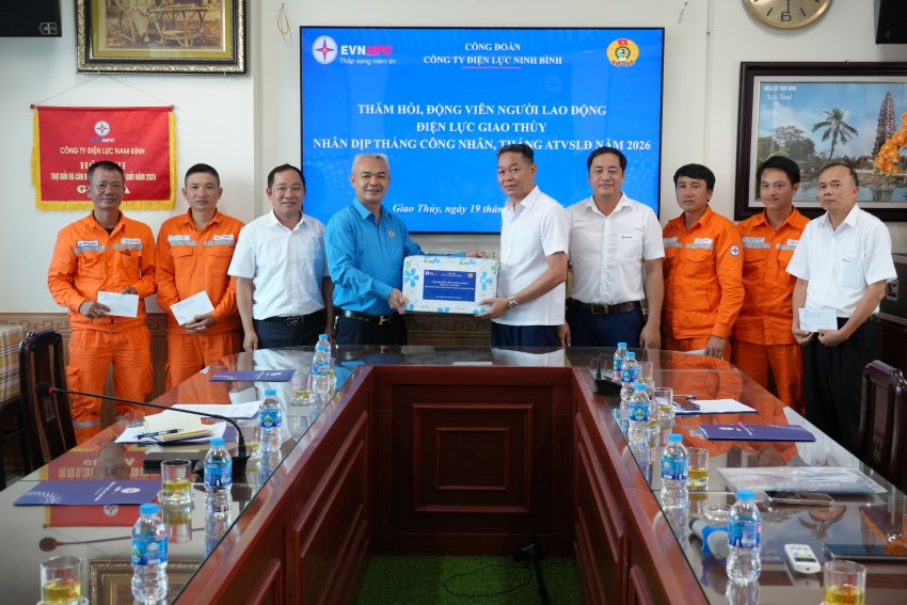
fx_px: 1209
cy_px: 302
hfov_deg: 41.1
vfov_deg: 28.1
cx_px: 454
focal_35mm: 48
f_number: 4.5
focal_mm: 32
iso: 1000
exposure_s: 1/160
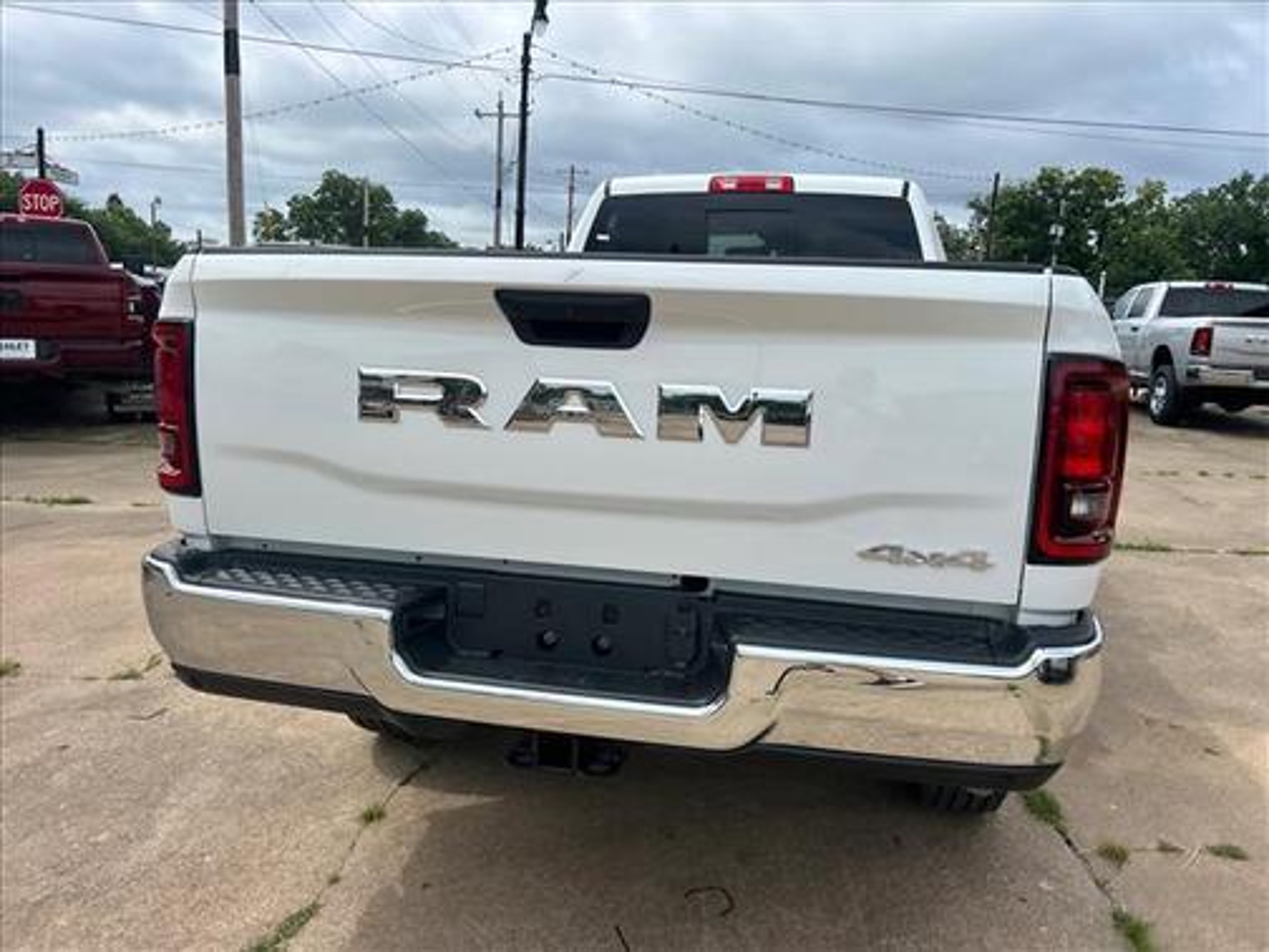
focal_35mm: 26
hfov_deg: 67.3
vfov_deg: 53.1
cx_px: 634
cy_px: 476
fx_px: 953
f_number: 1.5
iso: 50
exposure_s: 1/4274
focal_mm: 5.7
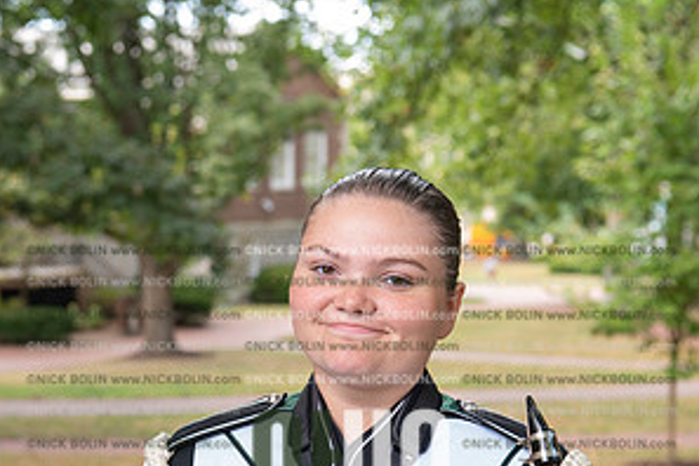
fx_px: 1709
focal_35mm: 88
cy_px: 475
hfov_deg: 23.1
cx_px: 351
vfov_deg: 15.2
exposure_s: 1/100
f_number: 5
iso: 500
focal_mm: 58
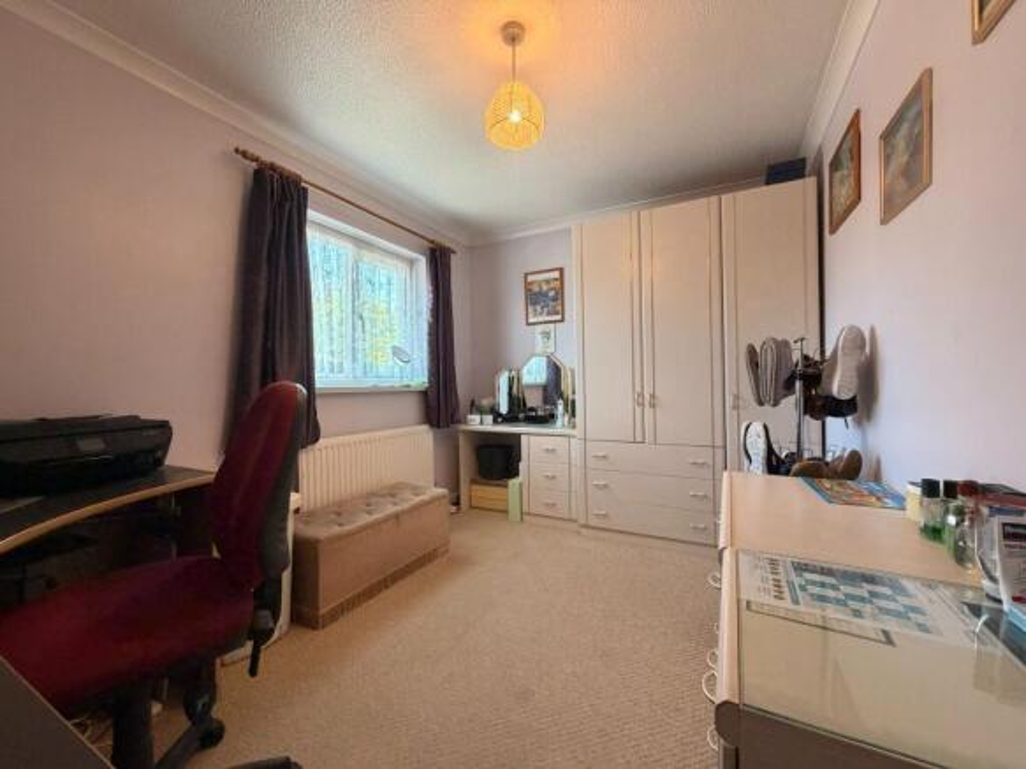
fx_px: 415
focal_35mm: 14
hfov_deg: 102.1
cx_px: 513
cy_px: 384
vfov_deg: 85.7
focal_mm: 2.22
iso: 320
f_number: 2.2
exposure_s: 1/100
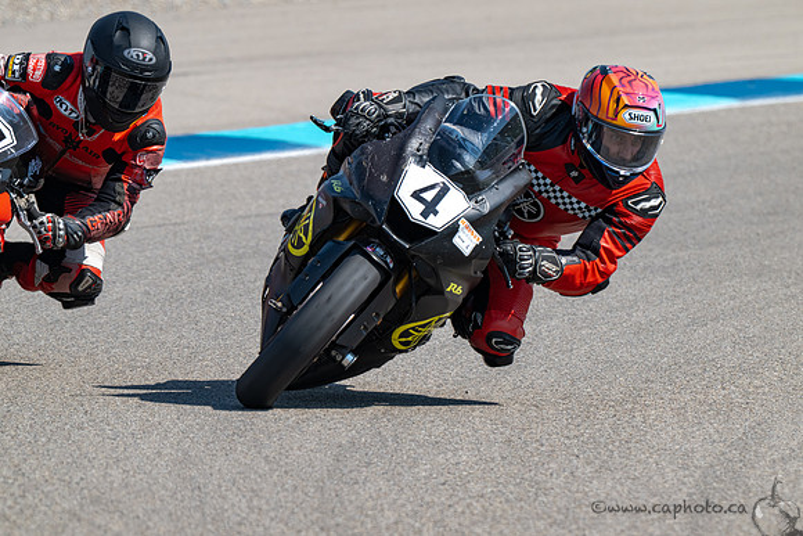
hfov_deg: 3.4
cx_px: 402
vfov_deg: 2.3
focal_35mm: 600
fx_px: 13386
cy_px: 268
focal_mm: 600
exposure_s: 1/1250
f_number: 11
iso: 640
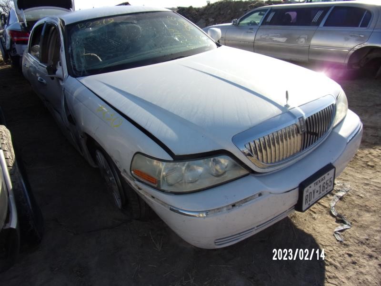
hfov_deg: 71.6
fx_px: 264
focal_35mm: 24
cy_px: 143
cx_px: 190
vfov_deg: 56.8
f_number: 3.3
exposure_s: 1/680
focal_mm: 4.3
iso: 80
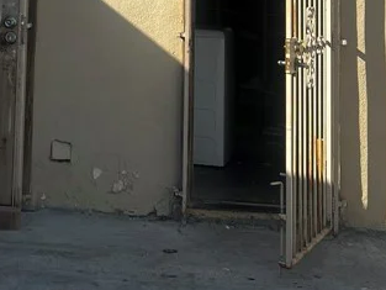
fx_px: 948
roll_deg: -1.1
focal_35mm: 85
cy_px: -146
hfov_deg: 22.8
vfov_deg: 15.9
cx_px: 110
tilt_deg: +8.5
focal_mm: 5.7
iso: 50
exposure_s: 1/3831
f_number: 1.5
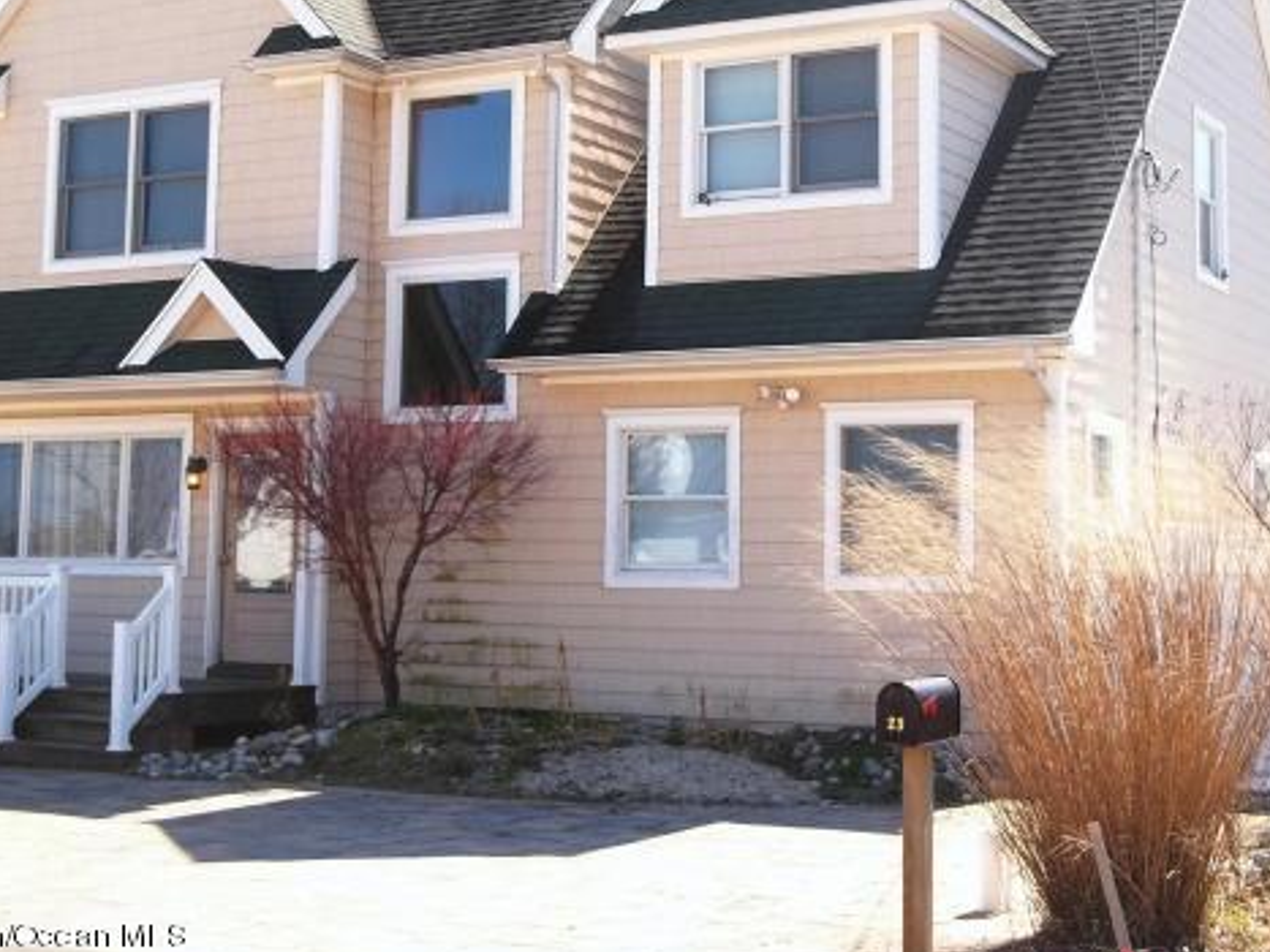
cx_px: 598
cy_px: 337
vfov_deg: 23.2
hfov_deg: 30.7
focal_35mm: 63
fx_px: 2311
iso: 64
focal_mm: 8.3
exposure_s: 1/250
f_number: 3.7
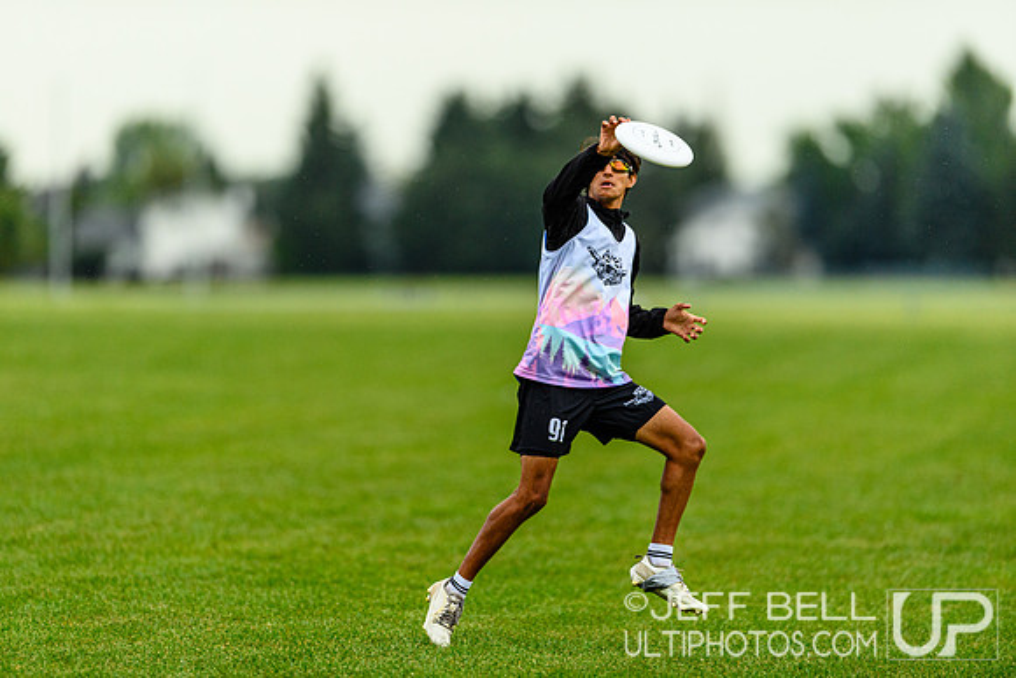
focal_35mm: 400
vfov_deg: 3.4
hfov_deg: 5.2
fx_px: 11291
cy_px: 339
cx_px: 508
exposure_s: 1/1250
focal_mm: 400
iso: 800
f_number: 3.2
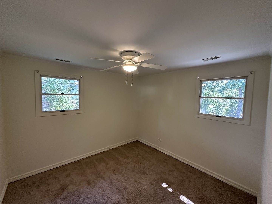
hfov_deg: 102.1
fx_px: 110
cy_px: 102
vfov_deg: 85.7
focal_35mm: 14
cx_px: 136
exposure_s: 1/60
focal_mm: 2.22
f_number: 2.2
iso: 400
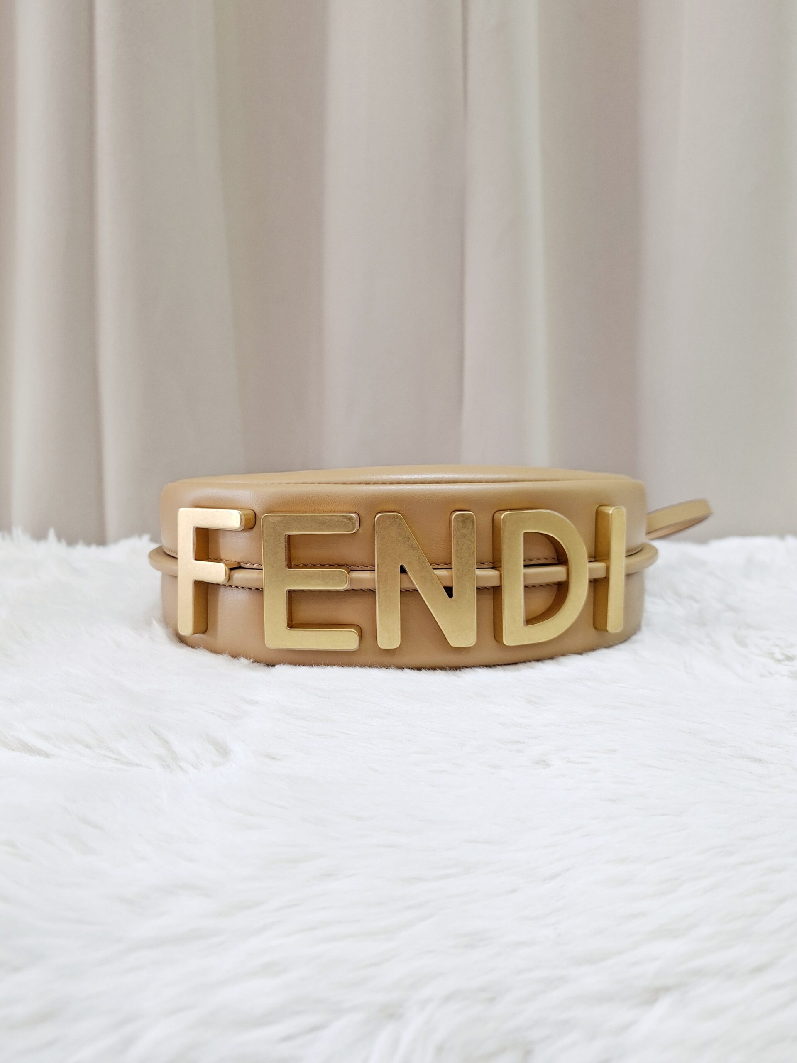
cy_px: 532
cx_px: 398
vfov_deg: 73.9
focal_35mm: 23
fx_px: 706
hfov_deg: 58.9
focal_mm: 5.54
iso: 125
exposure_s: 1/120
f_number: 1.8
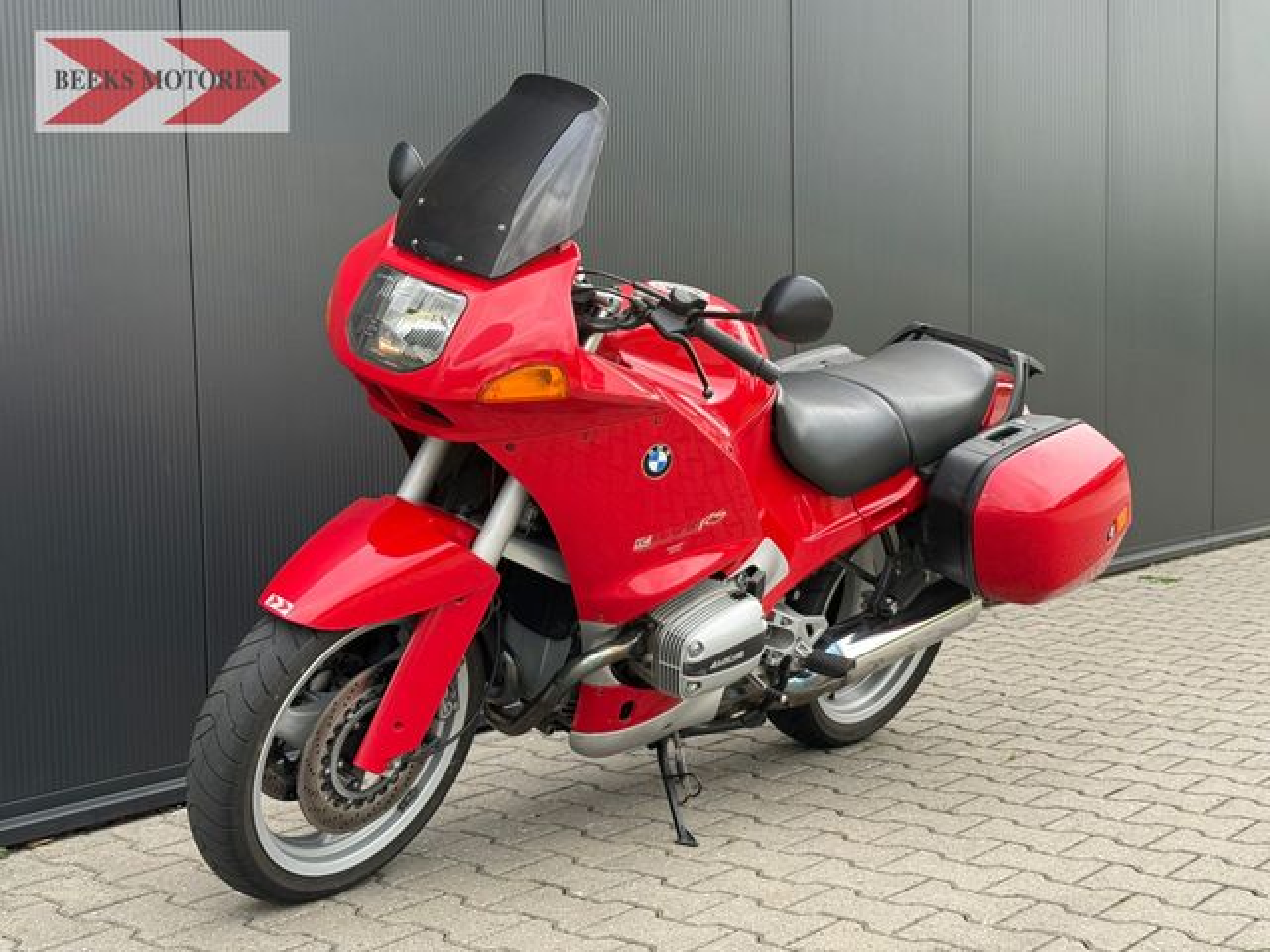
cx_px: 635
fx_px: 1761
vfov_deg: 30.3
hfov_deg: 39.7
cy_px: 476
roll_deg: +0.9
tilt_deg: -3.5
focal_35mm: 48
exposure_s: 1/778
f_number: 1.78
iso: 64
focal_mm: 6.76
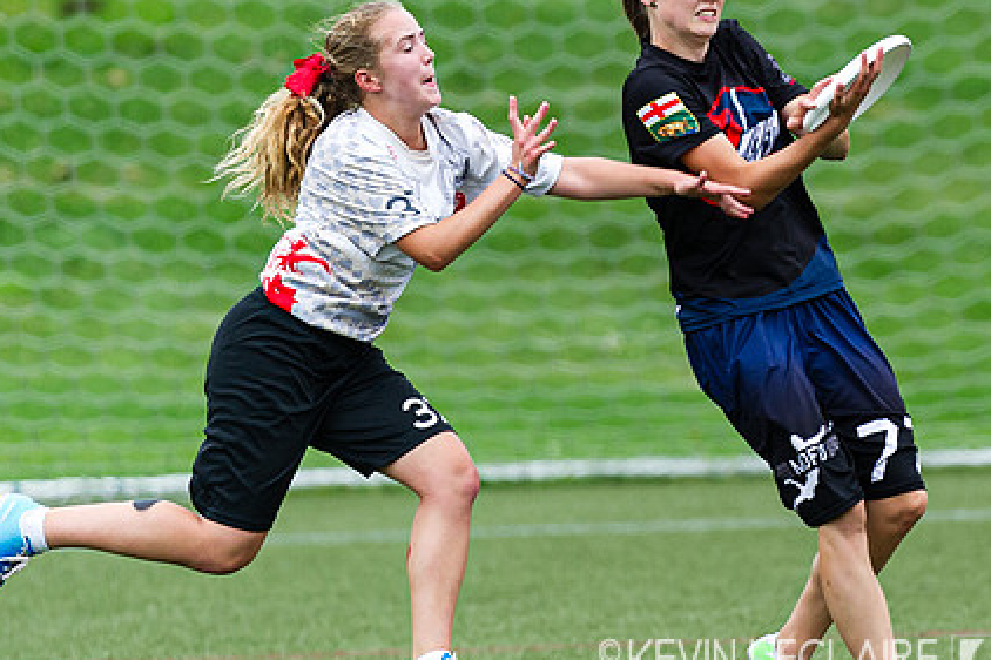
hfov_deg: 2.1
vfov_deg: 1.4
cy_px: 136
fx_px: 26855
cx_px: 972
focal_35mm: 976
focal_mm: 400
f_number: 4
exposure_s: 1/1250
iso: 500
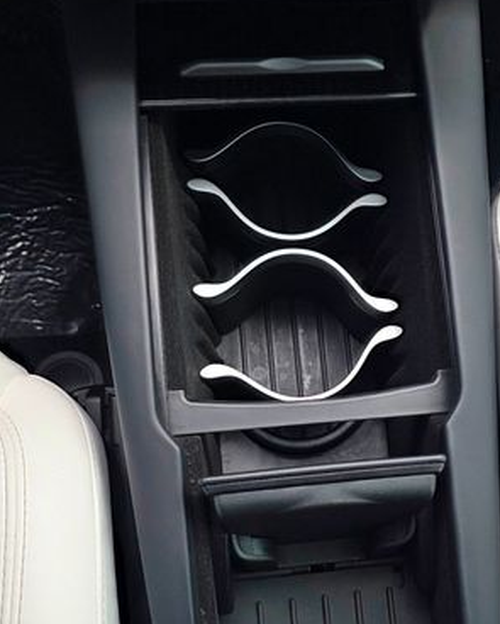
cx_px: 349
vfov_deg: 46.5
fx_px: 721
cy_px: 383
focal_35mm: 39
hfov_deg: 37.7
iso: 32
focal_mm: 6.3
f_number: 1.7
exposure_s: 1/359
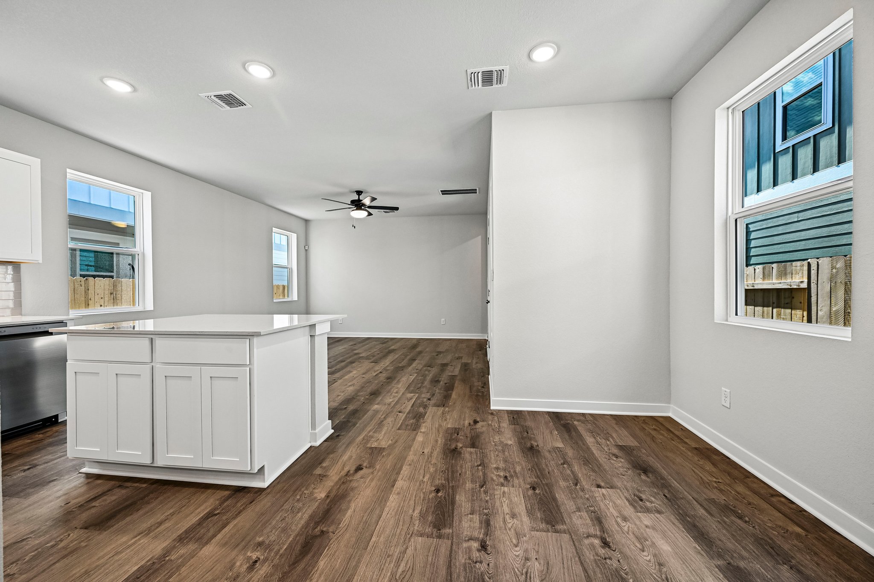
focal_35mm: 14
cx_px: 437
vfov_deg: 81.2
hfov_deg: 104.3
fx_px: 340
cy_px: 291
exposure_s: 1/15
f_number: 8
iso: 160
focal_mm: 14
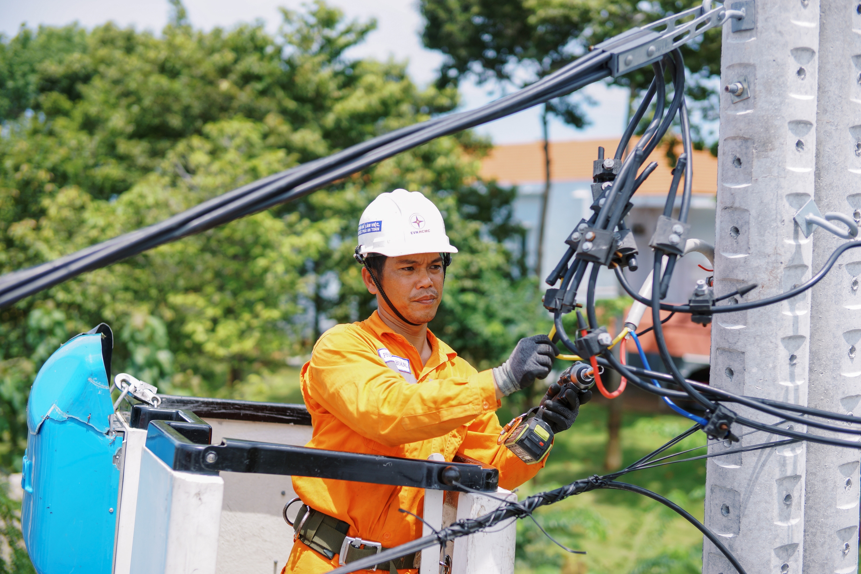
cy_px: 287
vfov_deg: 27.0
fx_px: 1196
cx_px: 430
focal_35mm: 50
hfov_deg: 39.6
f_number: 2.2
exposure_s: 1/1600
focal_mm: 50
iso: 125
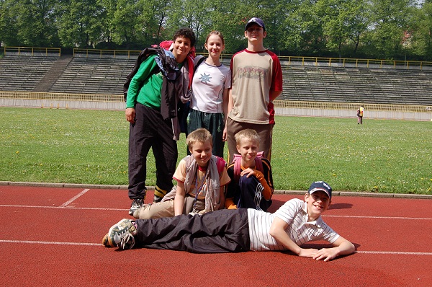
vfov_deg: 28.0
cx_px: 216
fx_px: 575
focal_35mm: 48
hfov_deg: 41.2
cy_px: 144
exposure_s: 1/320
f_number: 9
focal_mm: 32
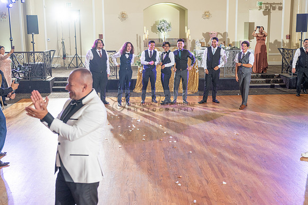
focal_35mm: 45
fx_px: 385
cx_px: 154
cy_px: 102
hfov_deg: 43.6
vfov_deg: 29.9
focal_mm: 45
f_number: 4
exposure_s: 1/160
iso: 800
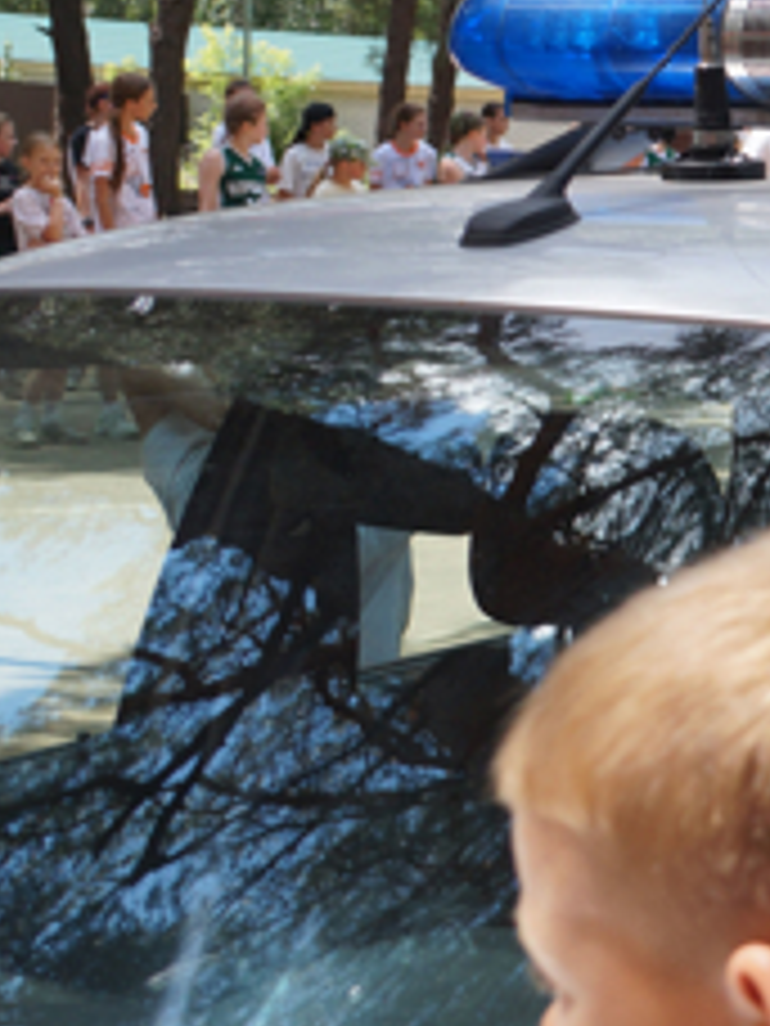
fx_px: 2818
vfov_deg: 20.6
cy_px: 648
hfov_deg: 13.0
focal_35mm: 95
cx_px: 1659
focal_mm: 20
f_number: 5
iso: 100
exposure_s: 1/250
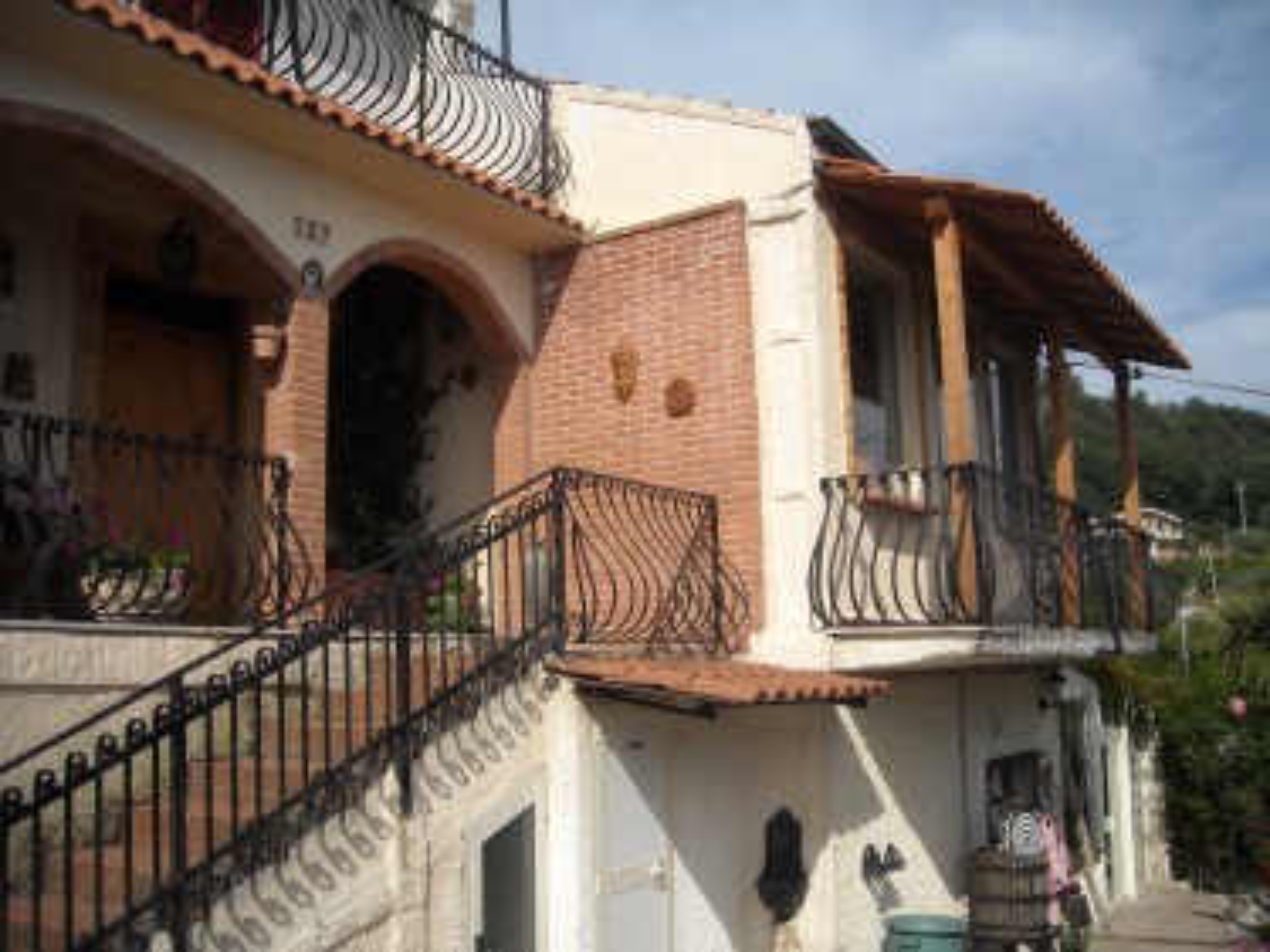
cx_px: 635
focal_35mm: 35
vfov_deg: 40.7
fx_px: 1284
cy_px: 476
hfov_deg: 52.6
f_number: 5.6
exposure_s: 1/402
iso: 64
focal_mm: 5.7
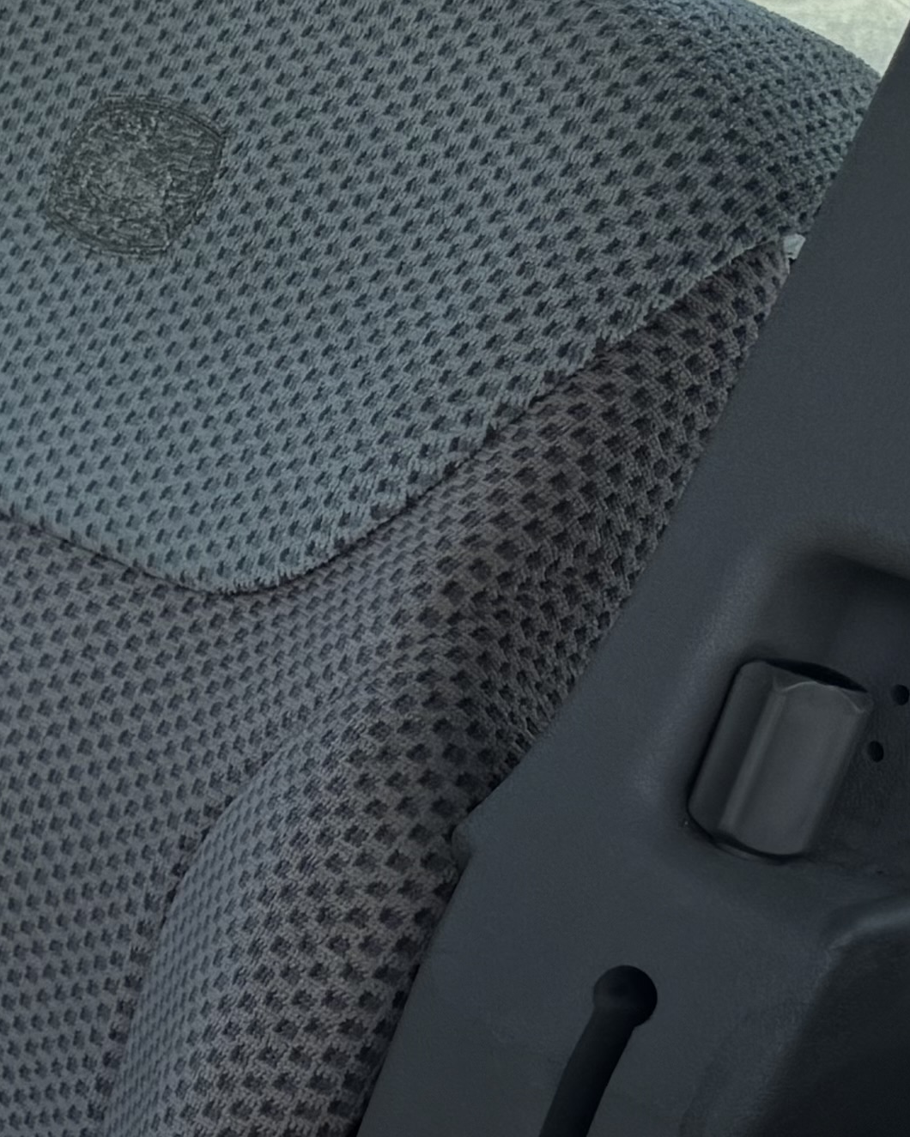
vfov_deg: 18.9
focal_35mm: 101
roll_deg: +0.8
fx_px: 3400
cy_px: 318
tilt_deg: -22.8
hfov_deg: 11.6
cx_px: -1458
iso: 80
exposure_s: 1/2174
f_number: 1.78
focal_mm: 6.76
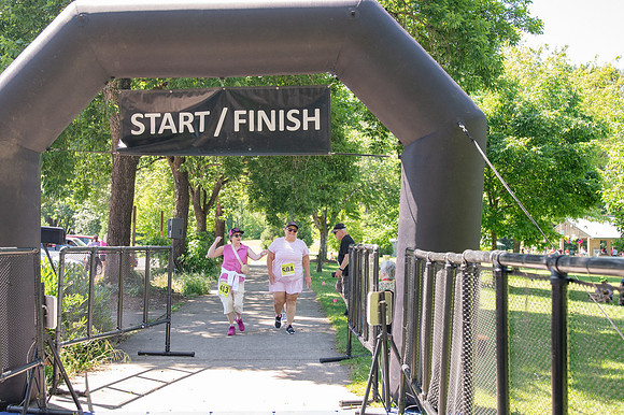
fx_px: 797
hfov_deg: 42.8
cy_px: 208
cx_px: 312
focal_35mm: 46
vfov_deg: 29.2
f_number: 4
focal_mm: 31
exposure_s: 1/400
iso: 500
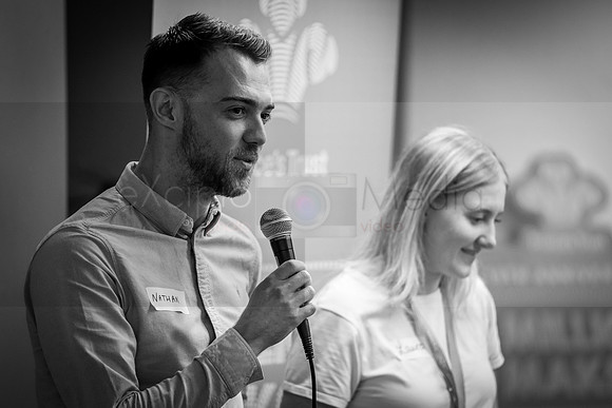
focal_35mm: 217
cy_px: 220
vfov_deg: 6.3
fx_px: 3697
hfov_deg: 9.5
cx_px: 323
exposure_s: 1/250
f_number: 2.8
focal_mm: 200
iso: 2000
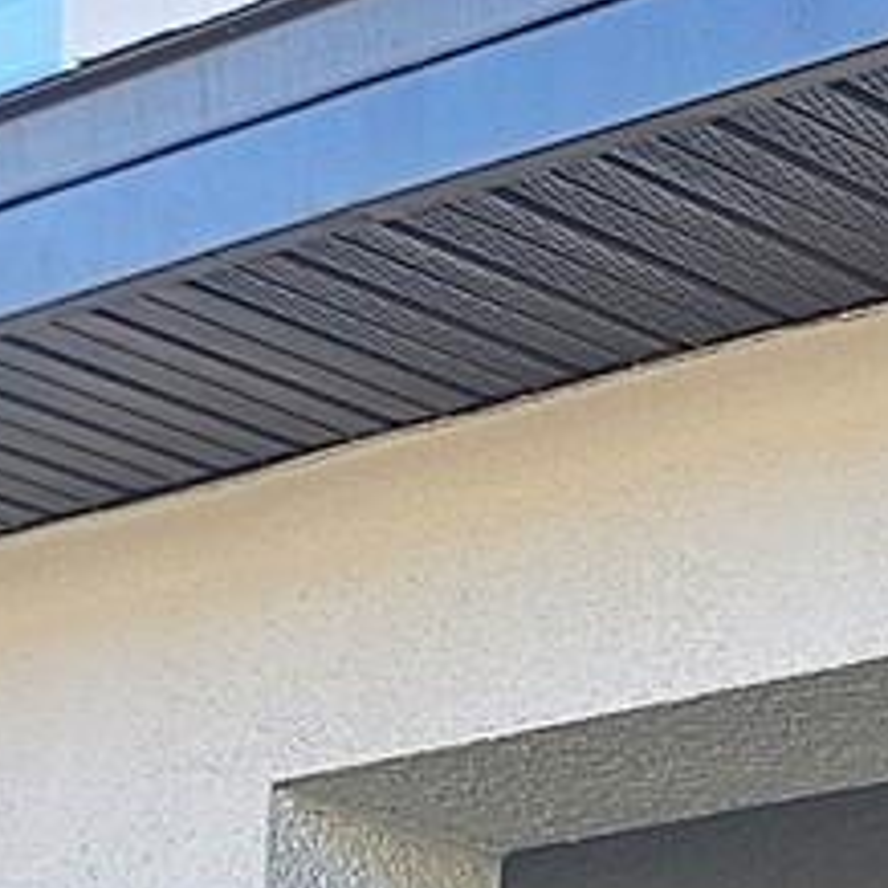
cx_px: 2607
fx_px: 4324
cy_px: 2147
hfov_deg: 9.4
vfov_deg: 10.2
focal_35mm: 149
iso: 32
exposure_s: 1/359
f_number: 1.7
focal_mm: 6.3
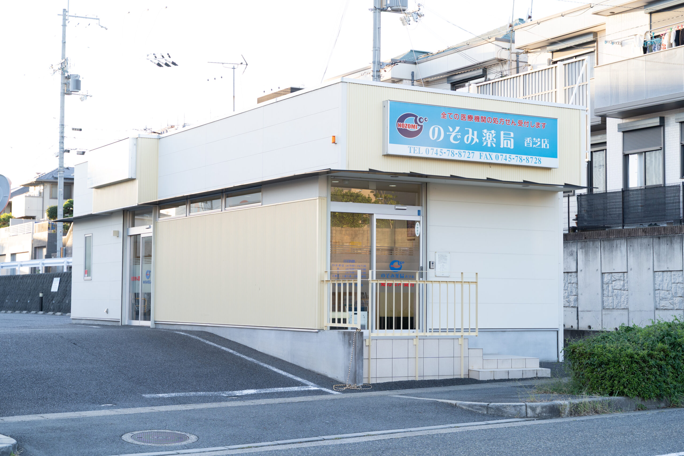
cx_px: 342
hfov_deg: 32.9
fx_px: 1159
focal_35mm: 61
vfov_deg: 22.3
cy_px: 228
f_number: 4.5
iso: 200
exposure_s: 1/200
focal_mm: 61
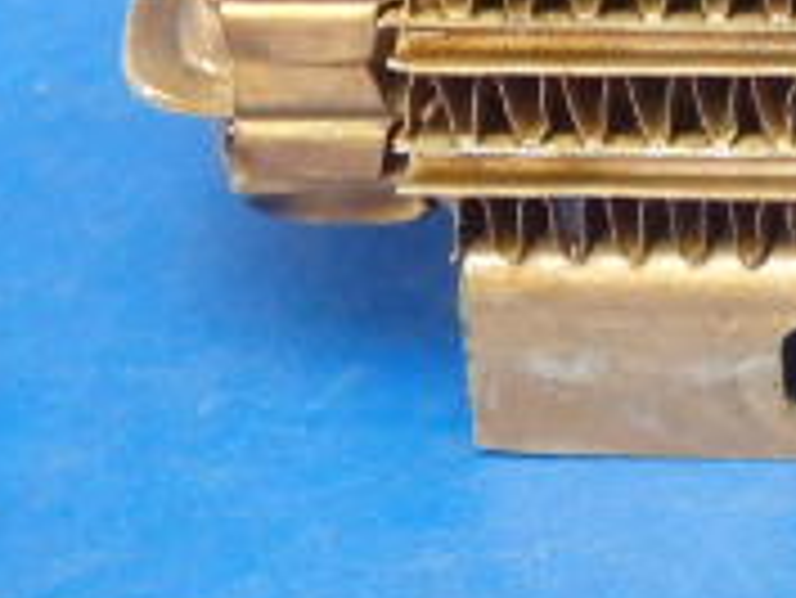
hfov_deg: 16.7
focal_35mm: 101
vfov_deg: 13.4
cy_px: -418
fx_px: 2324
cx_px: 1349
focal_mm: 5
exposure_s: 1/20
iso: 800
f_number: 3.9
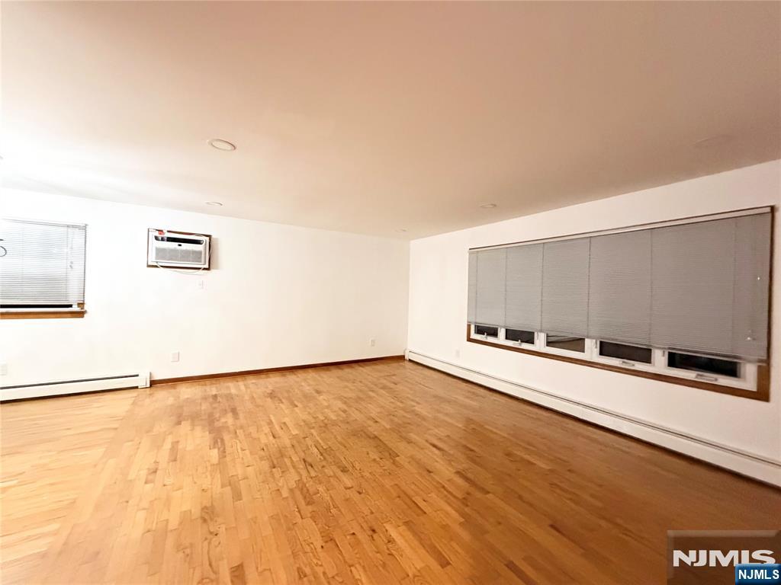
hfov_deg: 102.1
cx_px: 390
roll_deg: -1.9
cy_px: 292
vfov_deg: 85.7
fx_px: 316
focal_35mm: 14
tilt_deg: +0.5
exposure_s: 1/60
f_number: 2.2
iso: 800
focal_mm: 2.22
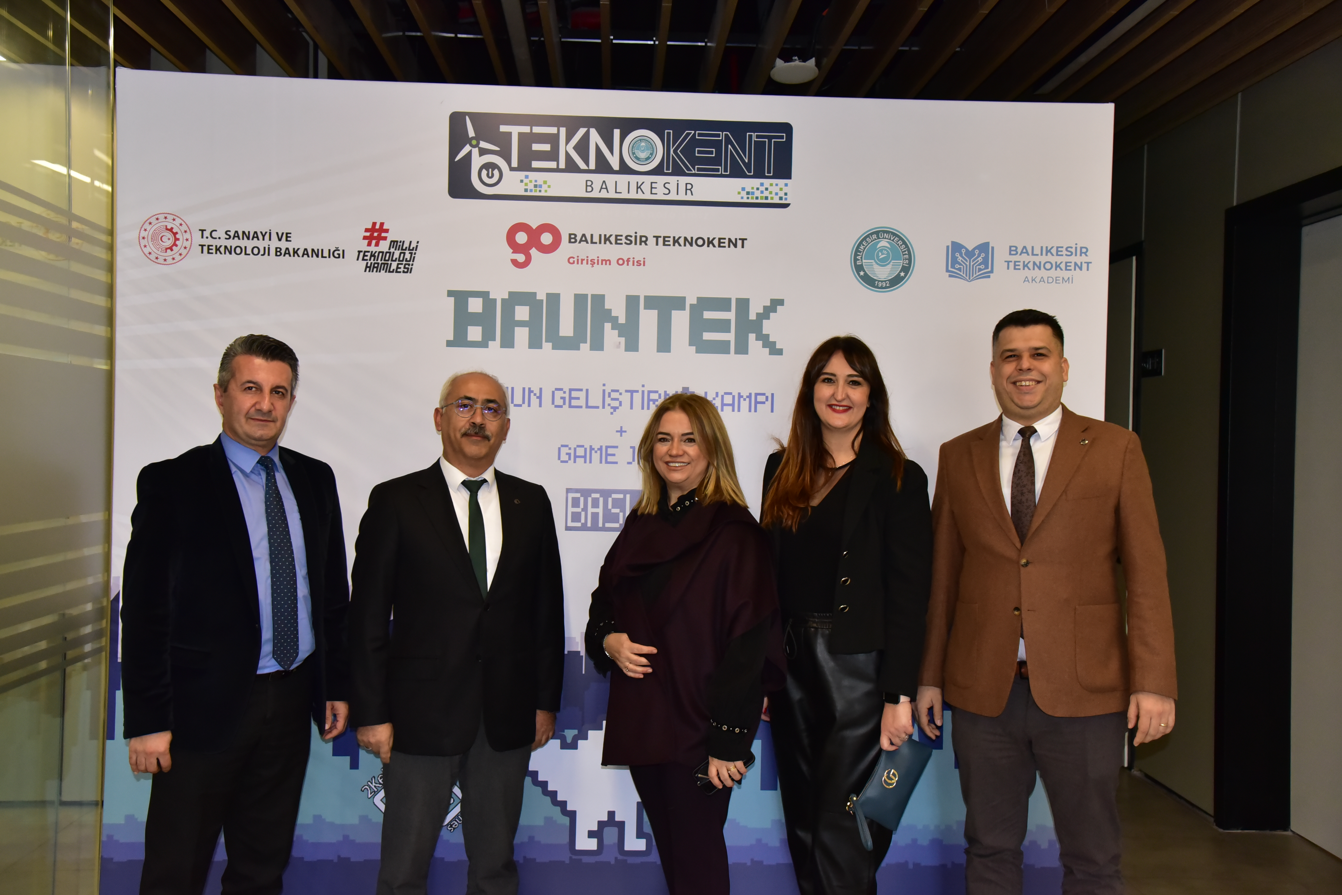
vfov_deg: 35.1
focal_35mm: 38
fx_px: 1416
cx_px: 671
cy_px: 448
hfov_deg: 50.7
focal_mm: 38
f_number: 5.6
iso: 2800
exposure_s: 1/200
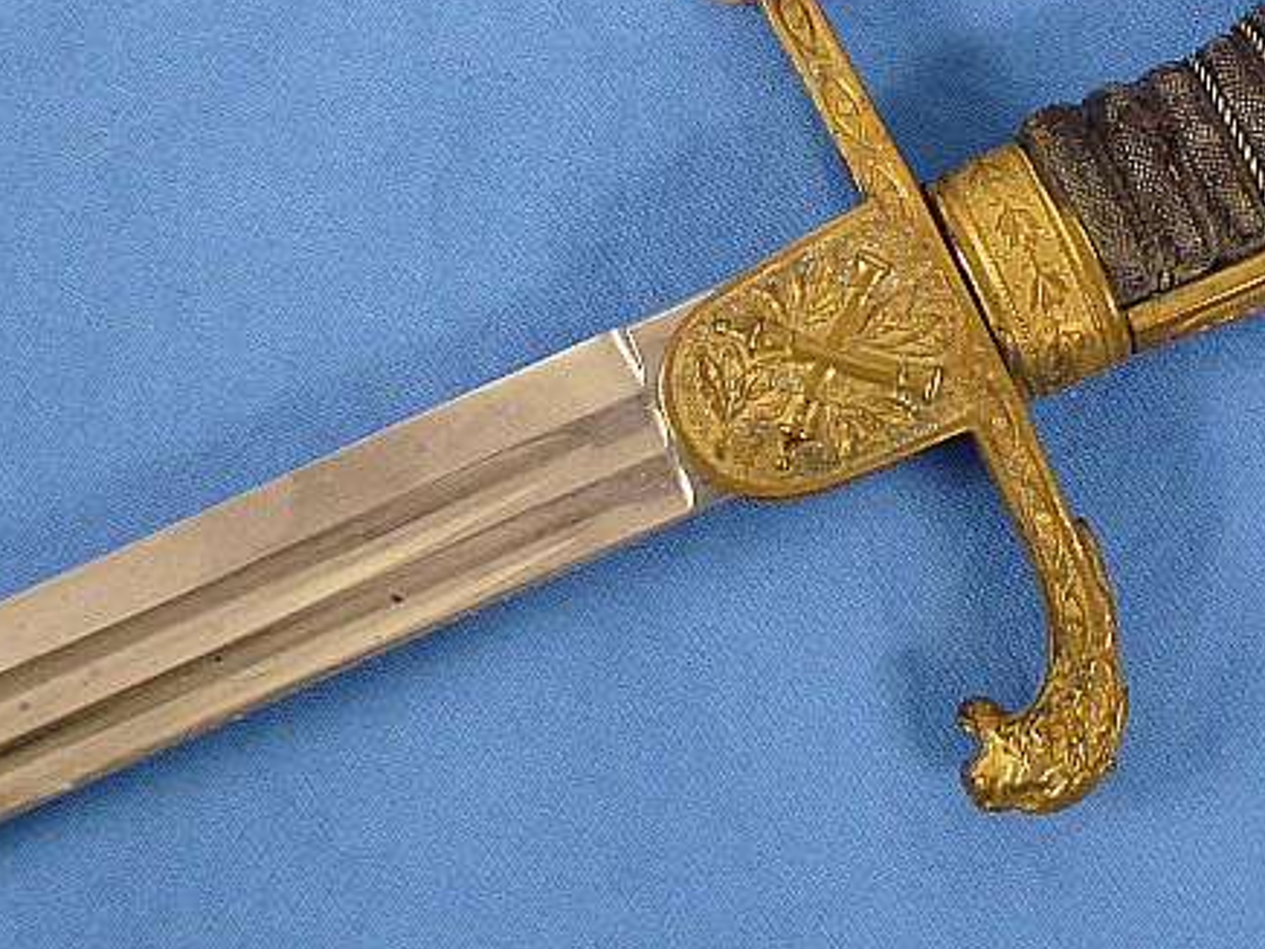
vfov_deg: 16.2
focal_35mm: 90
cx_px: 850
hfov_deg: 21.7
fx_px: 3289
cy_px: 87
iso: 250
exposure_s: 1/80
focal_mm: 8.7
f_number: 4.1
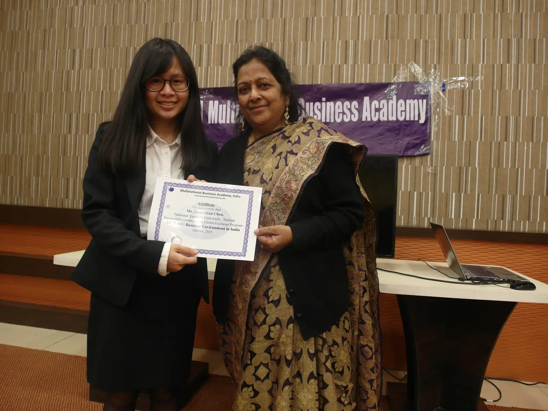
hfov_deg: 71.6
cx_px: 274
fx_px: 380
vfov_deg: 56.8
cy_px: 206
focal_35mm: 24
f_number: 2
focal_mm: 5.2
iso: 160
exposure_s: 1/45
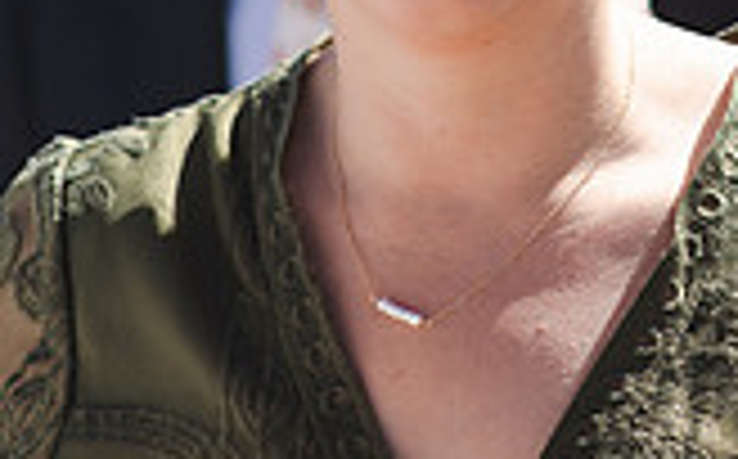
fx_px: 6166
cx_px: 644
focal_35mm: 307
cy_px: -310
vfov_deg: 4.2
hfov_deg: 6.8
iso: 100
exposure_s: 1/800
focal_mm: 85
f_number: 3.2
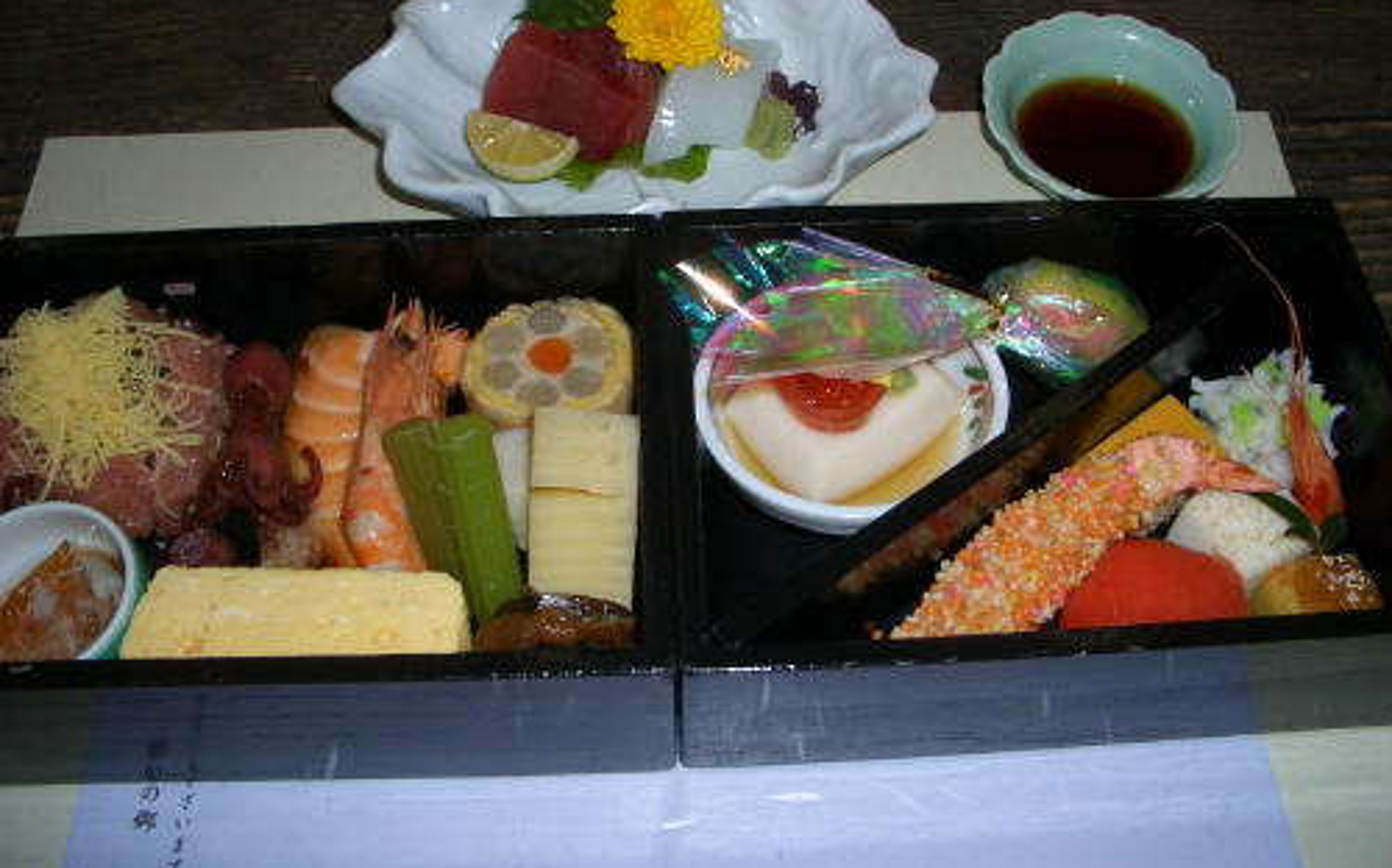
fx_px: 1441
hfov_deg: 51.6
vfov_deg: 33.4
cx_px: 690
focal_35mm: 38
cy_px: 348
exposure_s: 1/60
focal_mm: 5.8
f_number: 4.3
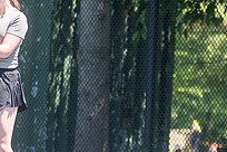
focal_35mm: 369
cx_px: -17
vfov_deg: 3.7
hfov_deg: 5.6
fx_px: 2327
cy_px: 48
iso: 200
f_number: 3.5
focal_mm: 105
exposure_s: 1/800
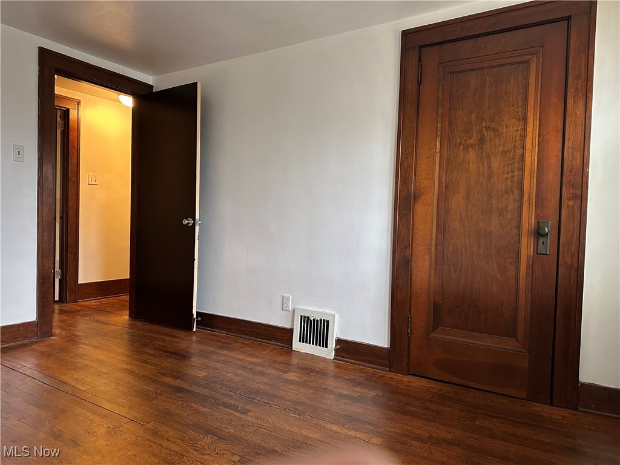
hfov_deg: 71.6
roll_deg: -2.2
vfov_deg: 56.8
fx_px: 430
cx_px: 310
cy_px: 232
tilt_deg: -1.6
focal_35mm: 24
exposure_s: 1/60
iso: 400
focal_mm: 6.86
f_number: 1.78
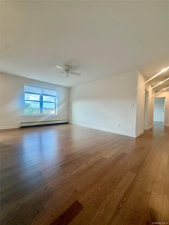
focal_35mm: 14
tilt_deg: -1.2
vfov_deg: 102.1
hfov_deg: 85.7
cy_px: 112
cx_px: 84
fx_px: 91
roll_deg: -2.4
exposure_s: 1/120
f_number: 2.2
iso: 160
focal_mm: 2.22
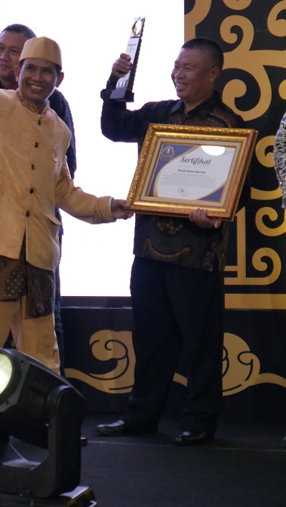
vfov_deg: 15.8
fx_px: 1832
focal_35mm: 136
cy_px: 231
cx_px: 94
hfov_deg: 8.9
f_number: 5.6
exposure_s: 1/125
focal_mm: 42
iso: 1600
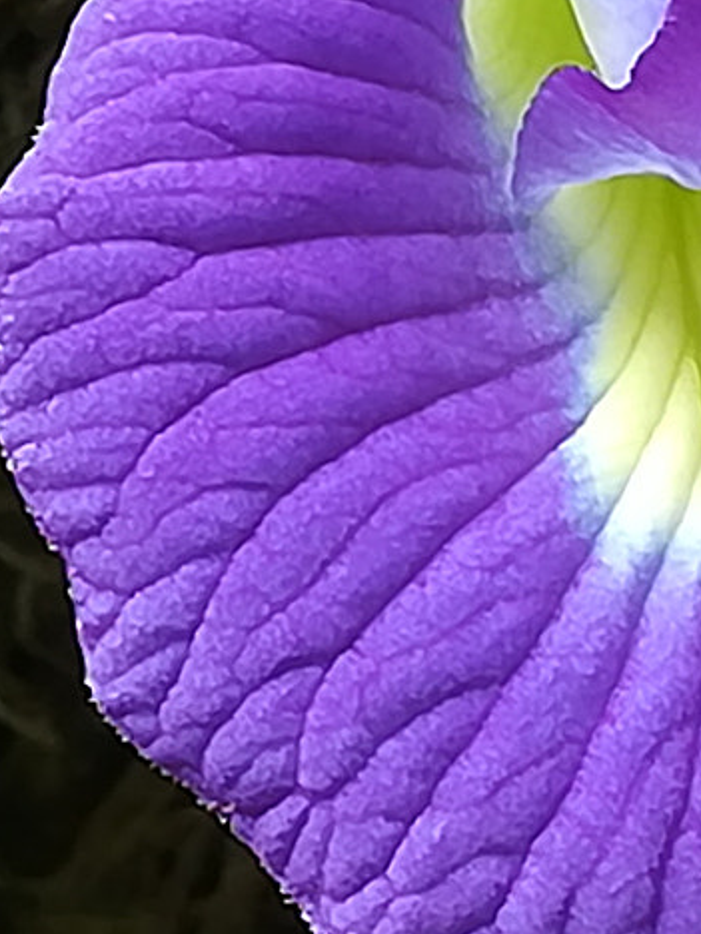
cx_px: 693
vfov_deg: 6.9
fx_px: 7749
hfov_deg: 5.2
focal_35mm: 287
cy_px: 156
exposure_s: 1/50
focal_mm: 3.83
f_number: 2.2
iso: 80
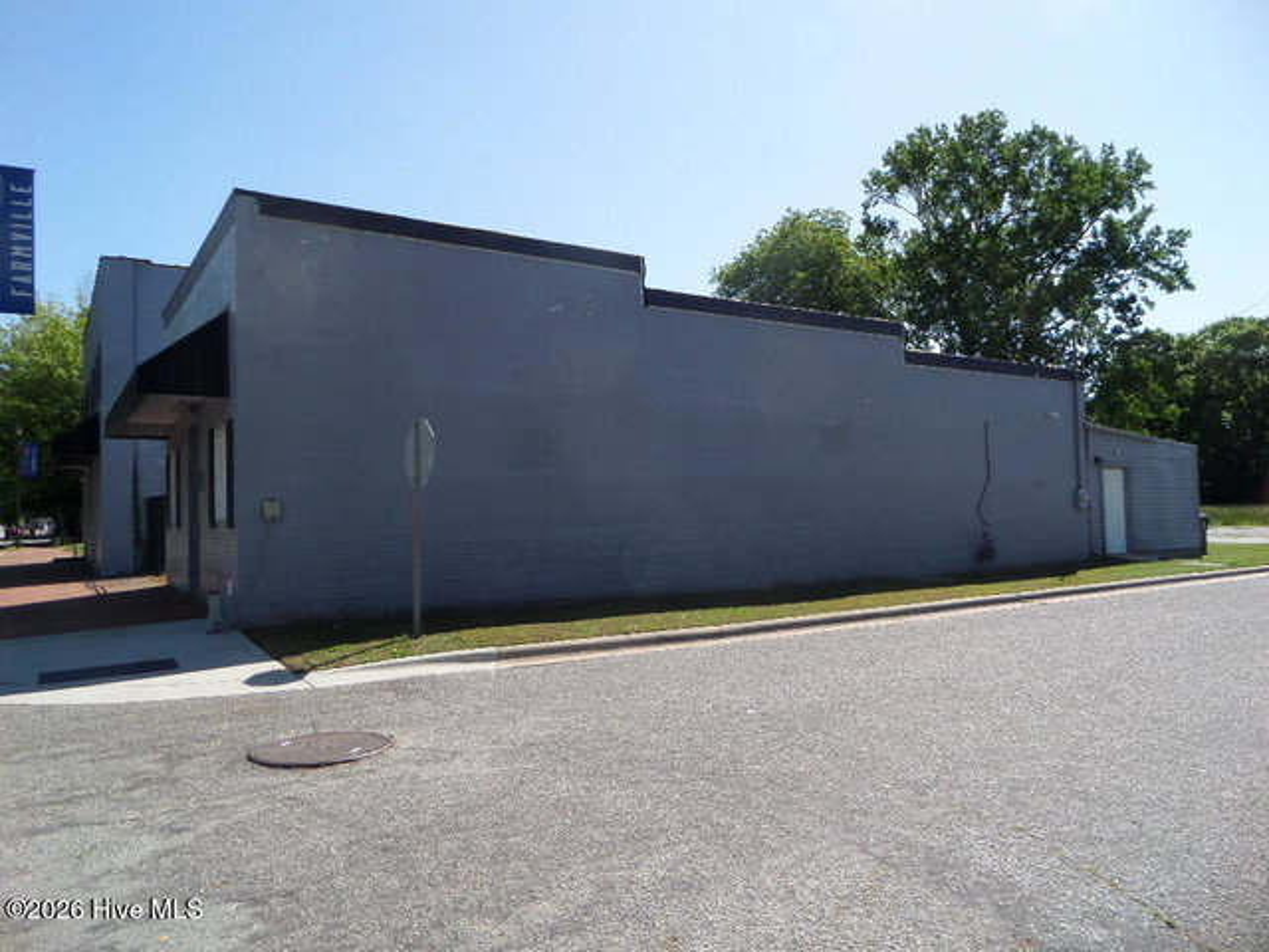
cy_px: 476
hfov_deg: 71.6
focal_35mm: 24
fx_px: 880
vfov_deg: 56.8
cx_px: 634
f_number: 3.2
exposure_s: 1/1000
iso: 100
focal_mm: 4
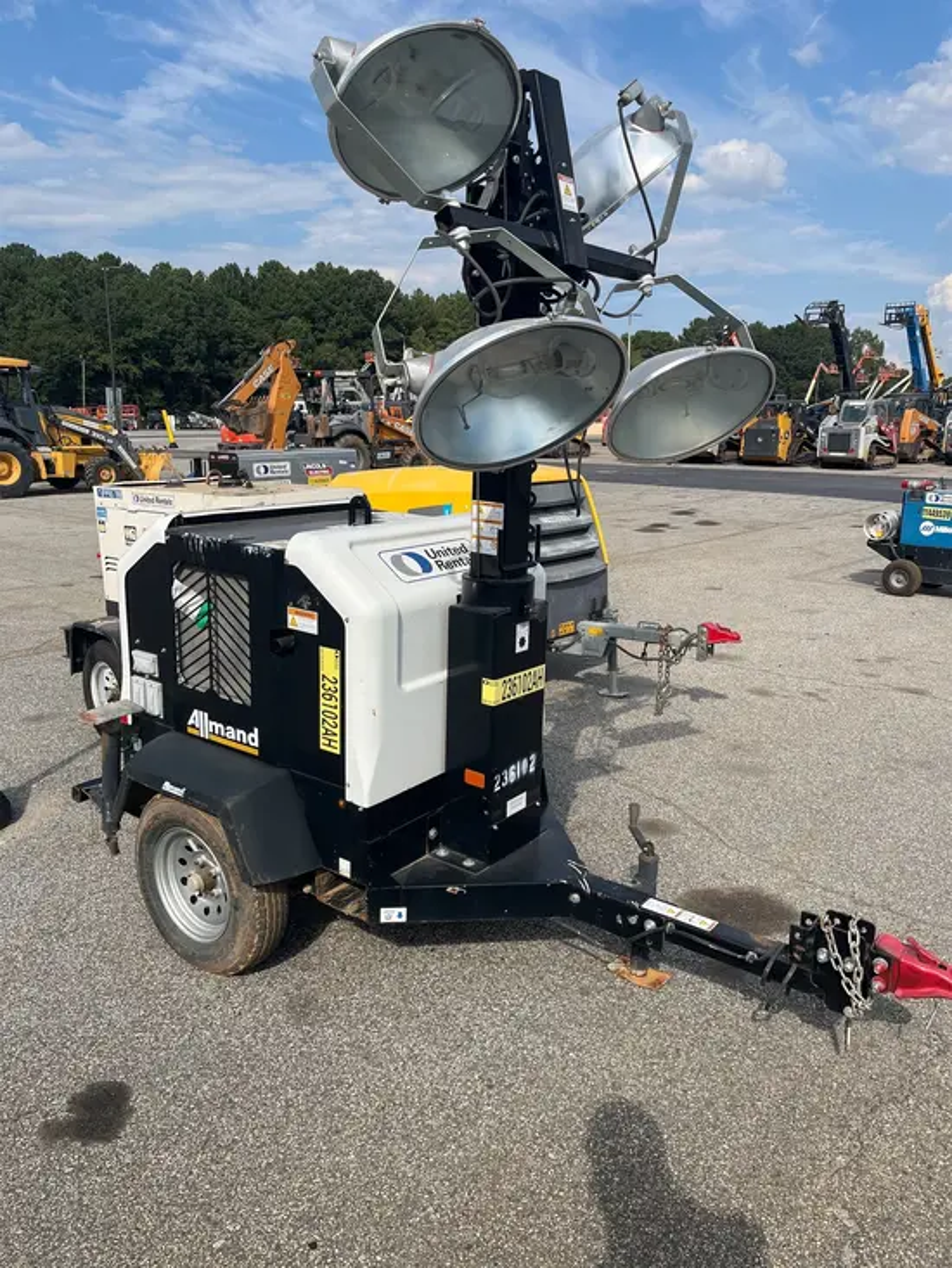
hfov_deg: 53.1
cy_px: 634
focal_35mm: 26
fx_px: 953
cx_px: 476
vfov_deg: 67.3
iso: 50
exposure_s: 1/2967
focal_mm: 5.1
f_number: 1.6
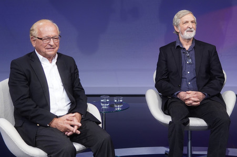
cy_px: 78
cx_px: 118
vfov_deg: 29.8
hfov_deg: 43.6
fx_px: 296
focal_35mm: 45
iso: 640
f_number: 1.8
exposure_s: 1/320
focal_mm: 30
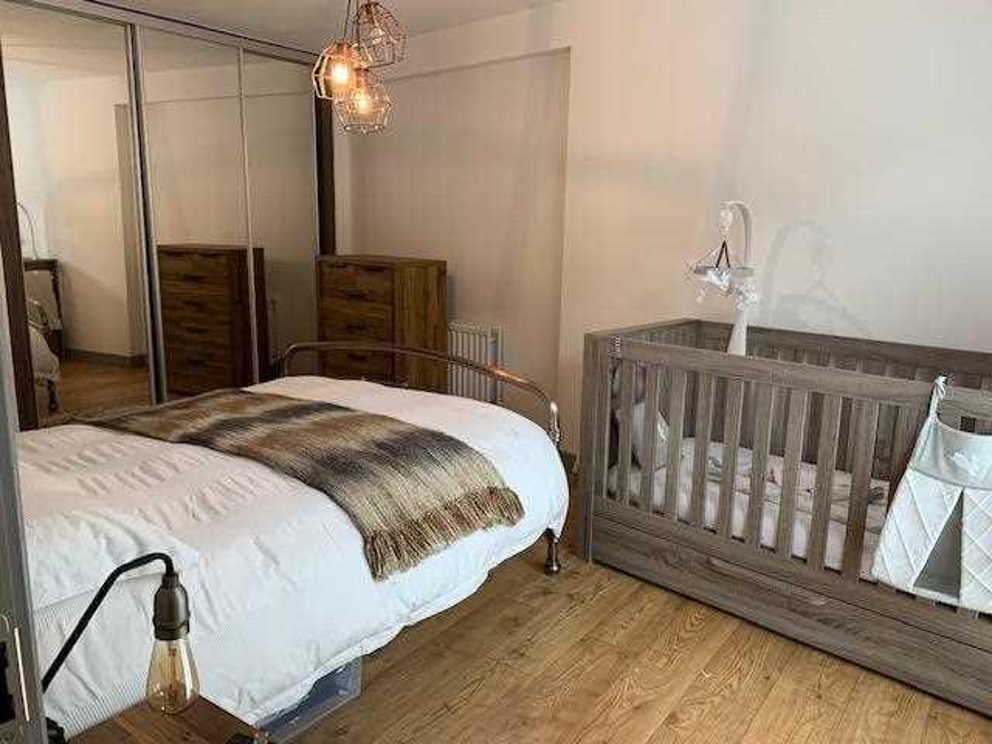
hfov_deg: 67.3
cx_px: 496
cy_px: 372
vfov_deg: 53.1
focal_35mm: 26
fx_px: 745
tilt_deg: -13.1
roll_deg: -1.2
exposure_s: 1/100
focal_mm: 4.25
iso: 100
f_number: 1.8
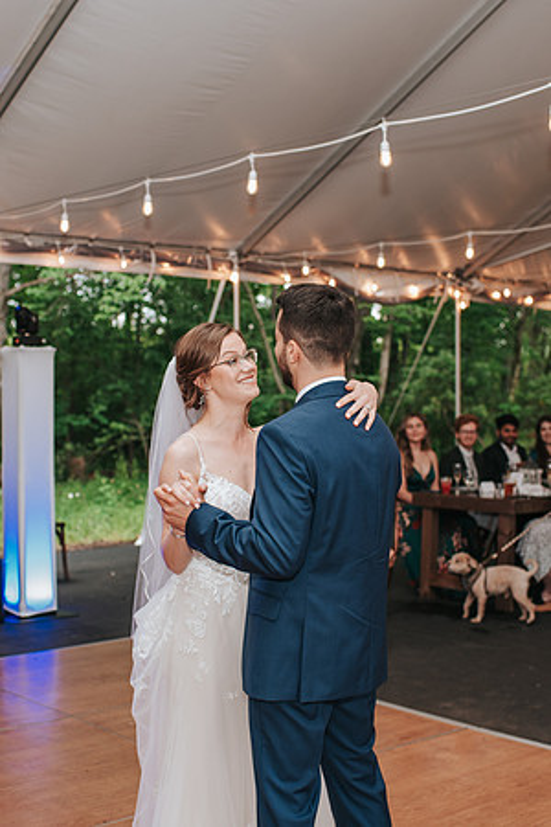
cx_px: 252
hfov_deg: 25.8
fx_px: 1204
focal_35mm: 52
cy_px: 414
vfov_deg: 37.9
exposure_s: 1/125
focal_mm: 35
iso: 450
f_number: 2.8
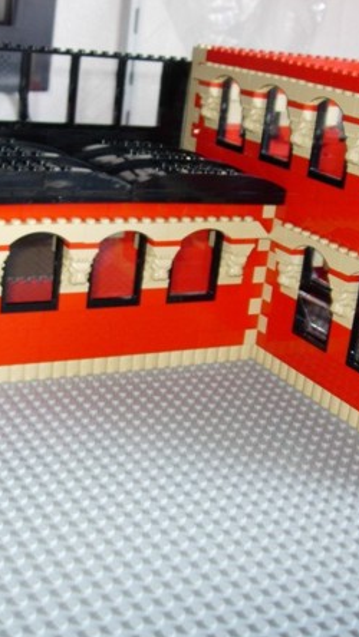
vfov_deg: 37.2
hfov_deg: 21.4
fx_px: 947
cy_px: 320
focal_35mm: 56
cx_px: 145
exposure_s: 1/7.3
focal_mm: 7.8
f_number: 2.8
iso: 79
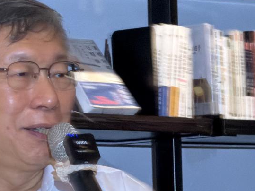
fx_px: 3277
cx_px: 13
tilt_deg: +3.3
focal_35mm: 445
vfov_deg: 3.3
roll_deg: +1.9
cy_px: 149
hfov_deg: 4.5
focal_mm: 16.89
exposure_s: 1/60
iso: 640
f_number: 2.8
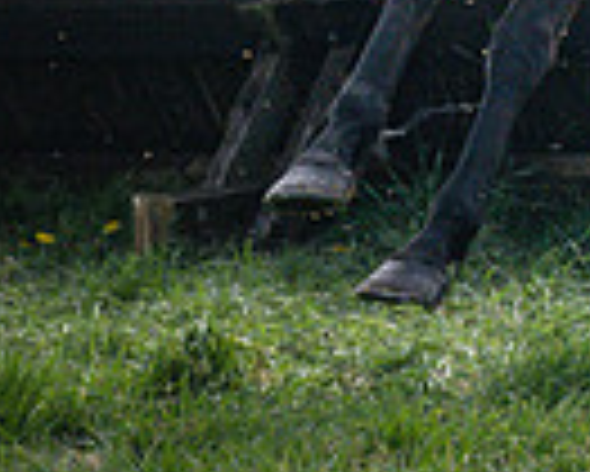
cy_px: -593
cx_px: 1042
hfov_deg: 3.9
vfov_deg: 3.1
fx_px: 8528
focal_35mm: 488
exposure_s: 1/4000
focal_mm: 70
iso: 400
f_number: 5
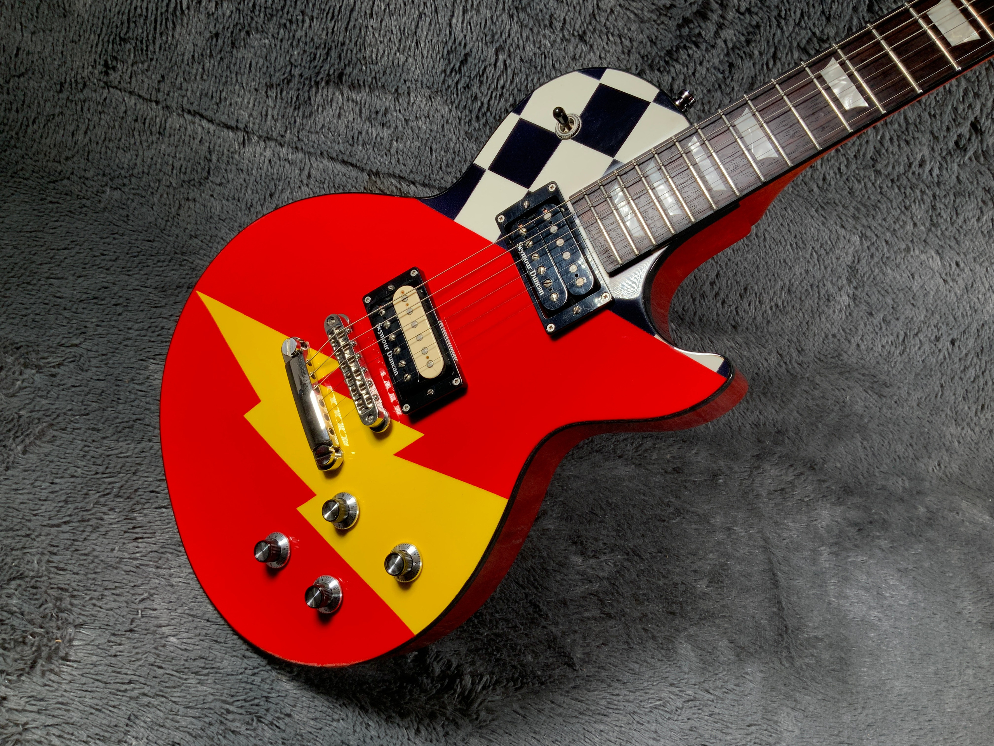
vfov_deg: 48.2
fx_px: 833
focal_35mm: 29
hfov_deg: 61.7
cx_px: 497
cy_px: 373
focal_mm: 3
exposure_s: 1/156
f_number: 1.8
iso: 25
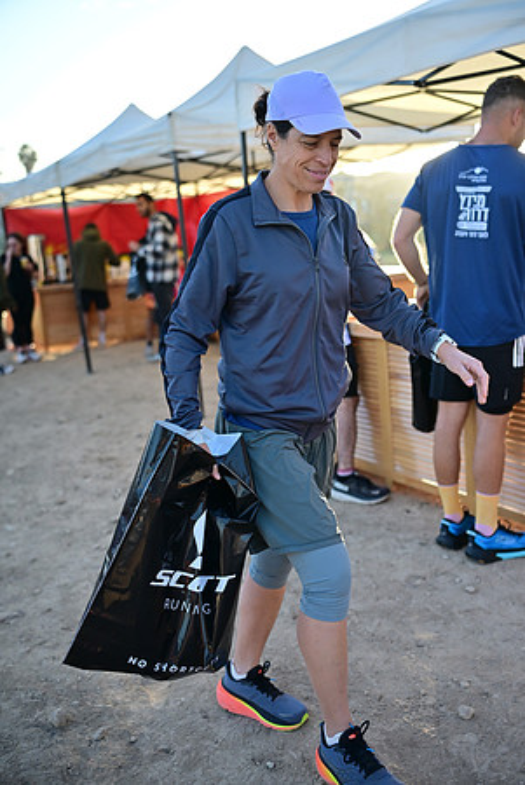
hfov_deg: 37.9
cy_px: 392
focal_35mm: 35
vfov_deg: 54.4
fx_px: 764
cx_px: 262
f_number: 2.2
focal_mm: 35
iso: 400
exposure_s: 1/2000
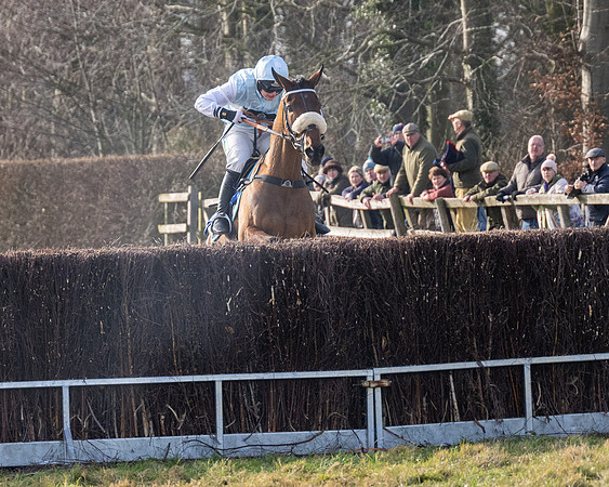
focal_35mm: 359
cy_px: 193
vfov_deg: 4.3
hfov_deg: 5.4
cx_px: 124
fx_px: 6473
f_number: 4
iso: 800
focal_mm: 140
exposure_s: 1/3200
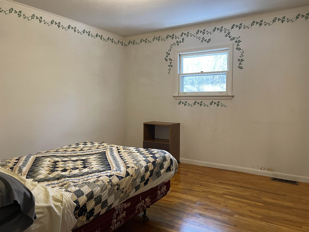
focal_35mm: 26
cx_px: 154
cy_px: 116
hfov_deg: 67.3
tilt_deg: -4.4
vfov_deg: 53.1
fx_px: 232
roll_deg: +0.4
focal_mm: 4.2
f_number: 1.6
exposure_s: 1/60
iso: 200
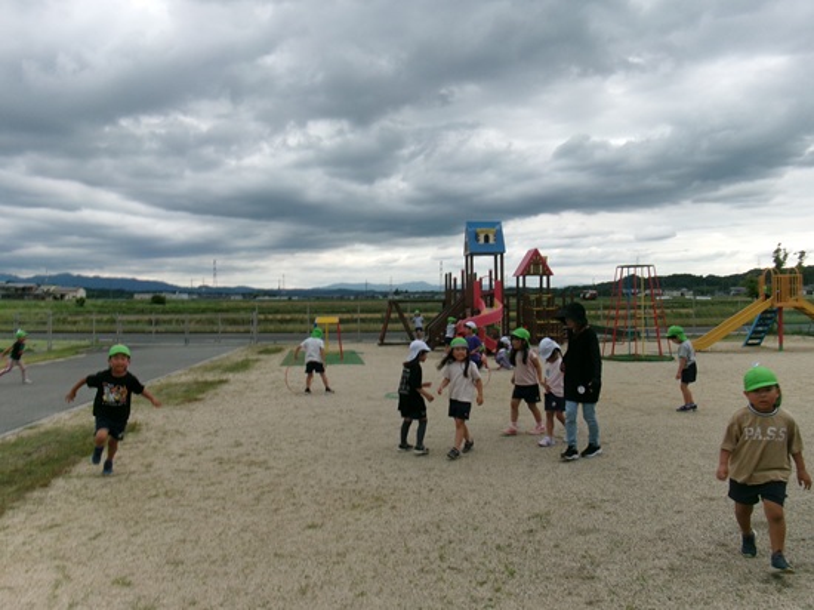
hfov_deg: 63.5
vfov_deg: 49.7
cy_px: 305
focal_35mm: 28
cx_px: 407
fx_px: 658
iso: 100
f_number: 10.8
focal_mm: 5.1
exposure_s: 1/80
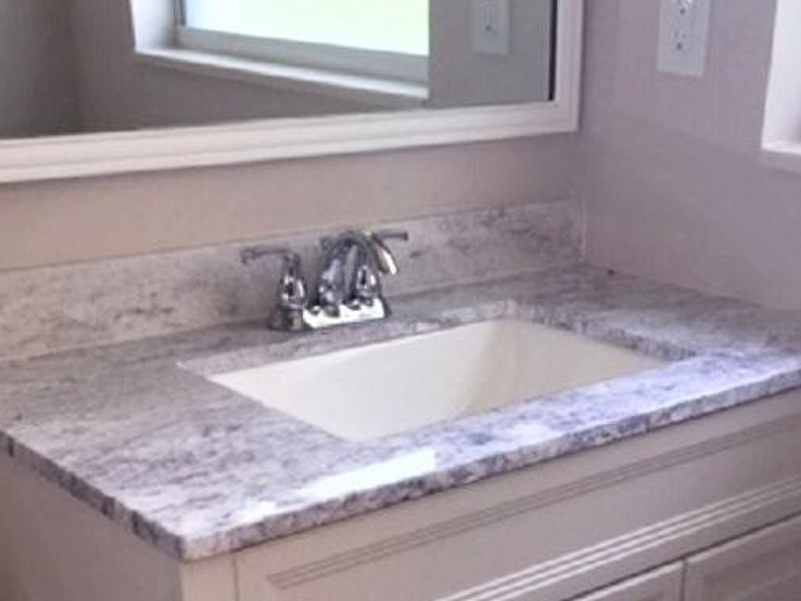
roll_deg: -3.3
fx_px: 1365
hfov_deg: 32.6
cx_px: 502
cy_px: 582
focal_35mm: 59
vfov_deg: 23.9
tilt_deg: -25.0
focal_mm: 4.15
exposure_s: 1/31
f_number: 2.2
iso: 32
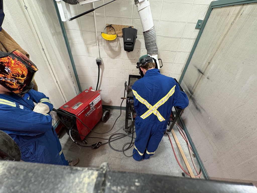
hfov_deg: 102.1
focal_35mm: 14
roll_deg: -3.2
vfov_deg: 85.7
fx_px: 104
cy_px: 96
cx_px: 128
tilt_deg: -37.2
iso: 160
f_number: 2.2
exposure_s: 1/48
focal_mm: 2.22
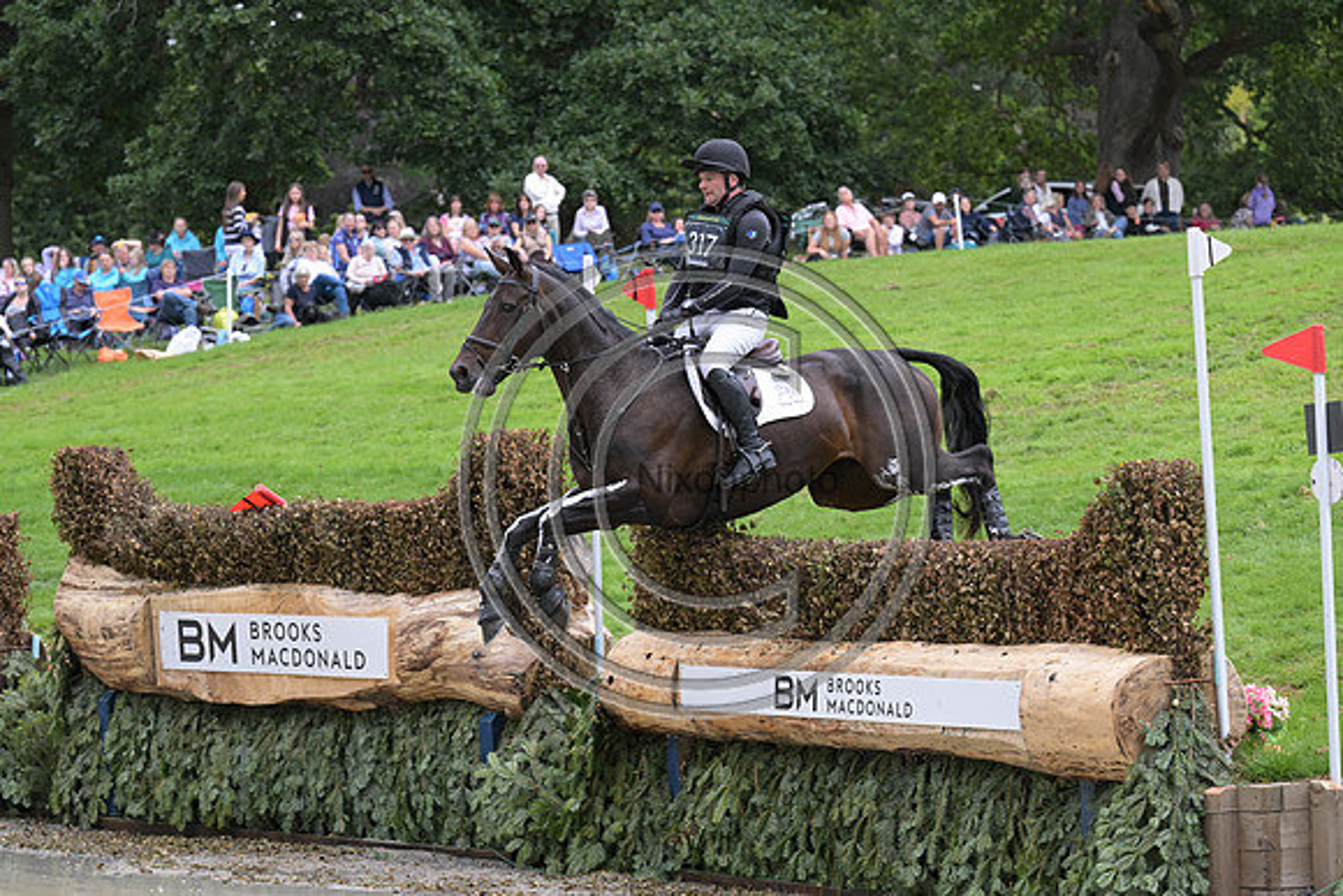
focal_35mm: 135
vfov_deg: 10.2
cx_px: 672
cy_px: 448
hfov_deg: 15.2
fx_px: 5037
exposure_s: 1/1250
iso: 1800
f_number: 5.6
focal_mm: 135
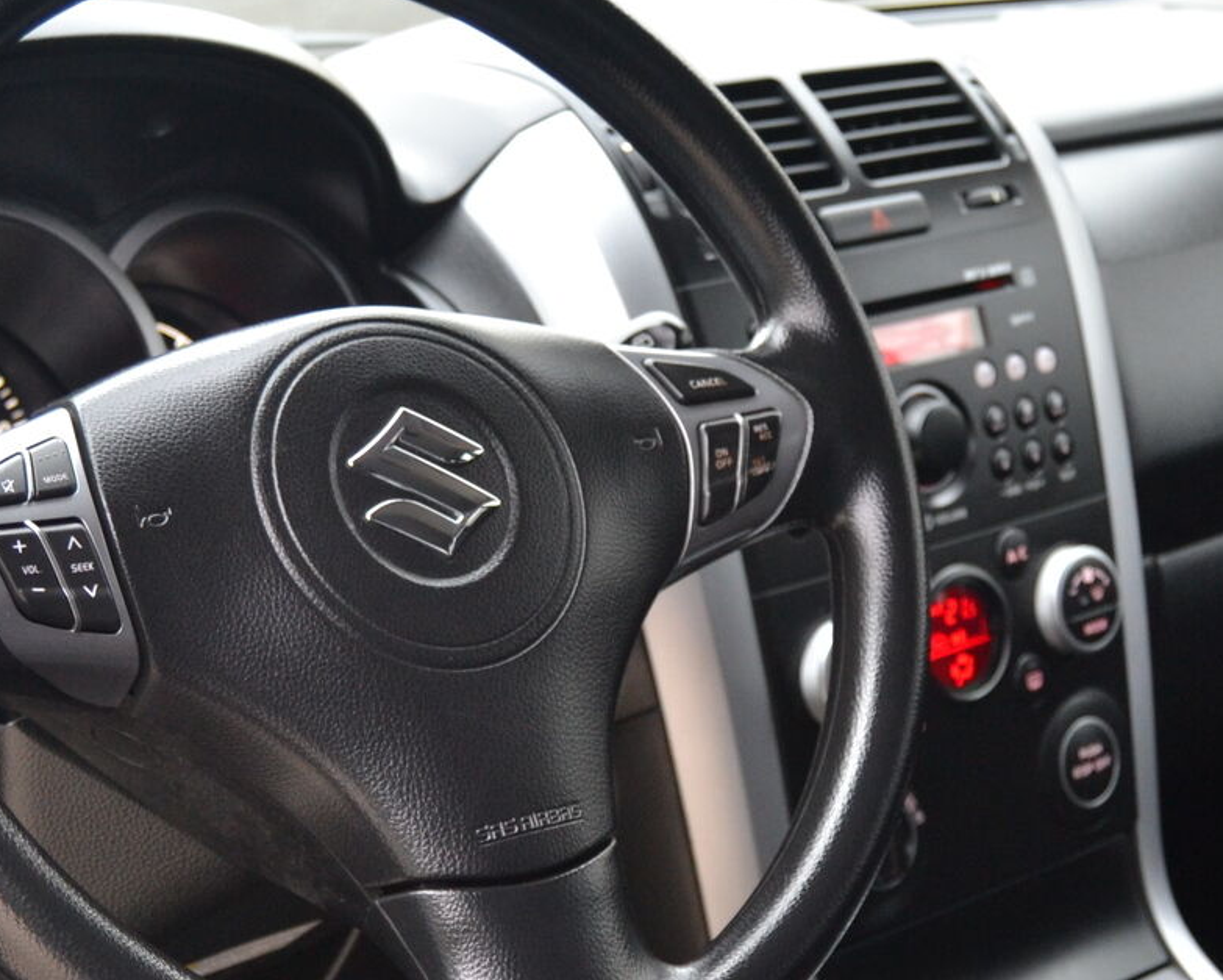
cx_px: 490
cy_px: 692
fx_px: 2498
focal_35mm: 69
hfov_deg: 27.4
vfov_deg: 22.0
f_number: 3.5
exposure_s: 1/60
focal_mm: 20
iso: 640
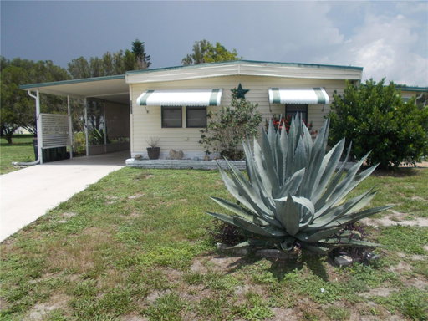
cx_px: 214
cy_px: 160
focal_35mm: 26
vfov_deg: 53.1
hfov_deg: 67.3
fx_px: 321
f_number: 8
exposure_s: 1/200
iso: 80
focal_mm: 4.6
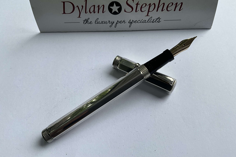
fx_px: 203
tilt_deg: -62.5
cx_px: 118
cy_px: 82
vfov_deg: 42.3
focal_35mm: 31
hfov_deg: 60.3
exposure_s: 1/132
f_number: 1.8
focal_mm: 3
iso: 16
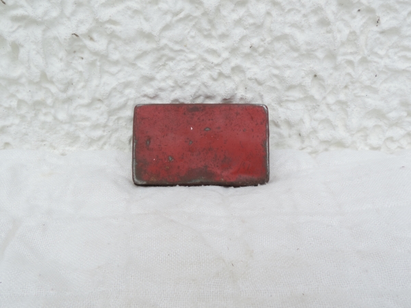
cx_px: 206
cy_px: 154
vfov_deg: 46.8
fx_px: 356
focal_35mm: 30
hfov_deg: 60.0
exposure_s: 1/80
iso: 80
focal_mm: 5.3
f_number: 7.8
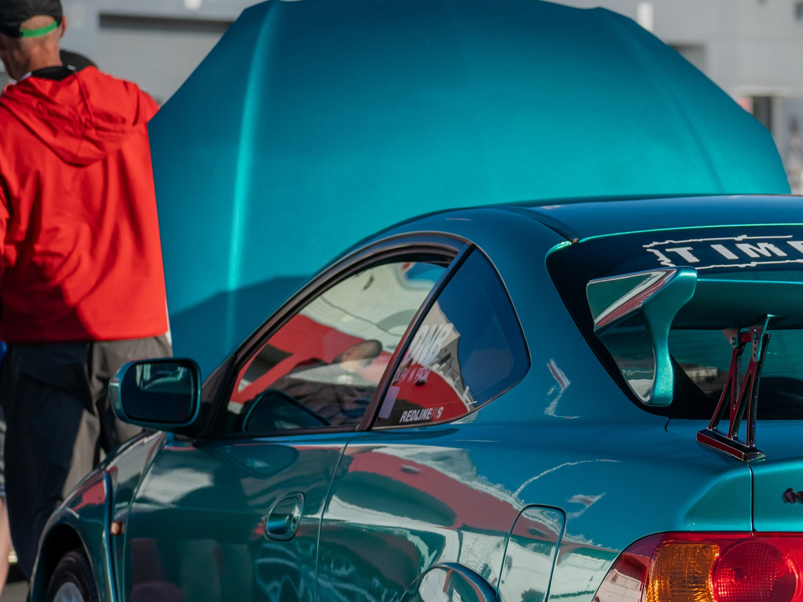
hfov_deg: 8.8
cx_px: 853
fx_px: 5149
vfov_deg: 6.7
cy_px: 452
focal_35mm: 222
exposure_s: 1/400
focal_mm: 100
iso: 640
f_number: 5
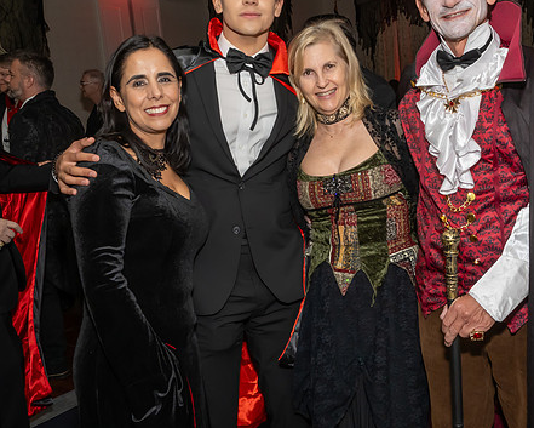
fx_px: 648
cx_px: 357
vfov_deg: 36.4
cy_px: 184
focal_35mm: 41
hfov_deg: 44.1
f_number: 8
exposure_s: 1/250
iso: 800
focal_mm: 17
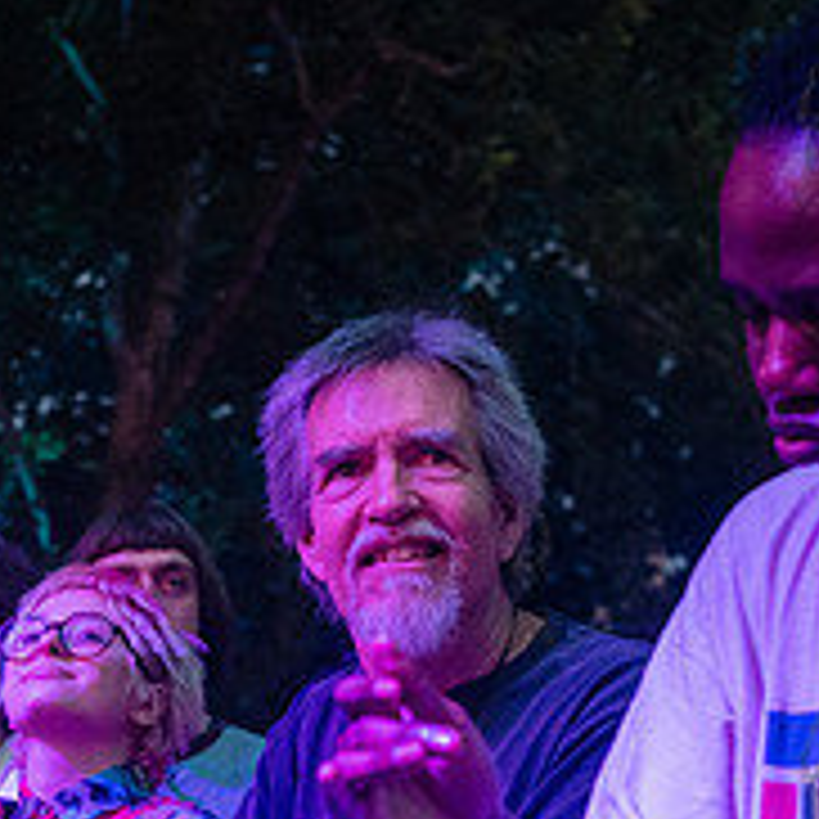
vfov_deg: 17.9
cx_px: -54
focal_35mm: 95
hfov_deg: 17.7
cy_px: 790
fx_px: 2543
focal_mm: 35
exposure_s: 1/320
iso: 6400
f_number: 3.2
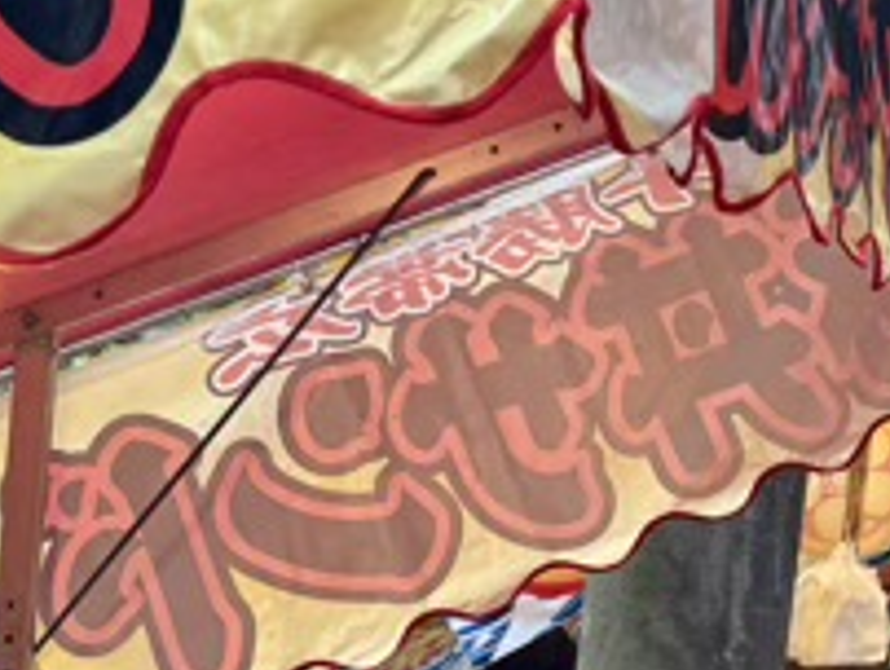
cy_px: 231
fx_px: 2317
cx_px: 1441
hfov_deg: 18.5
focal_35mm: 90
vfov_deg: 16.4
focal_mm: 5.96
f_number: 1.6
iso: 40
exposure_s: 1/180
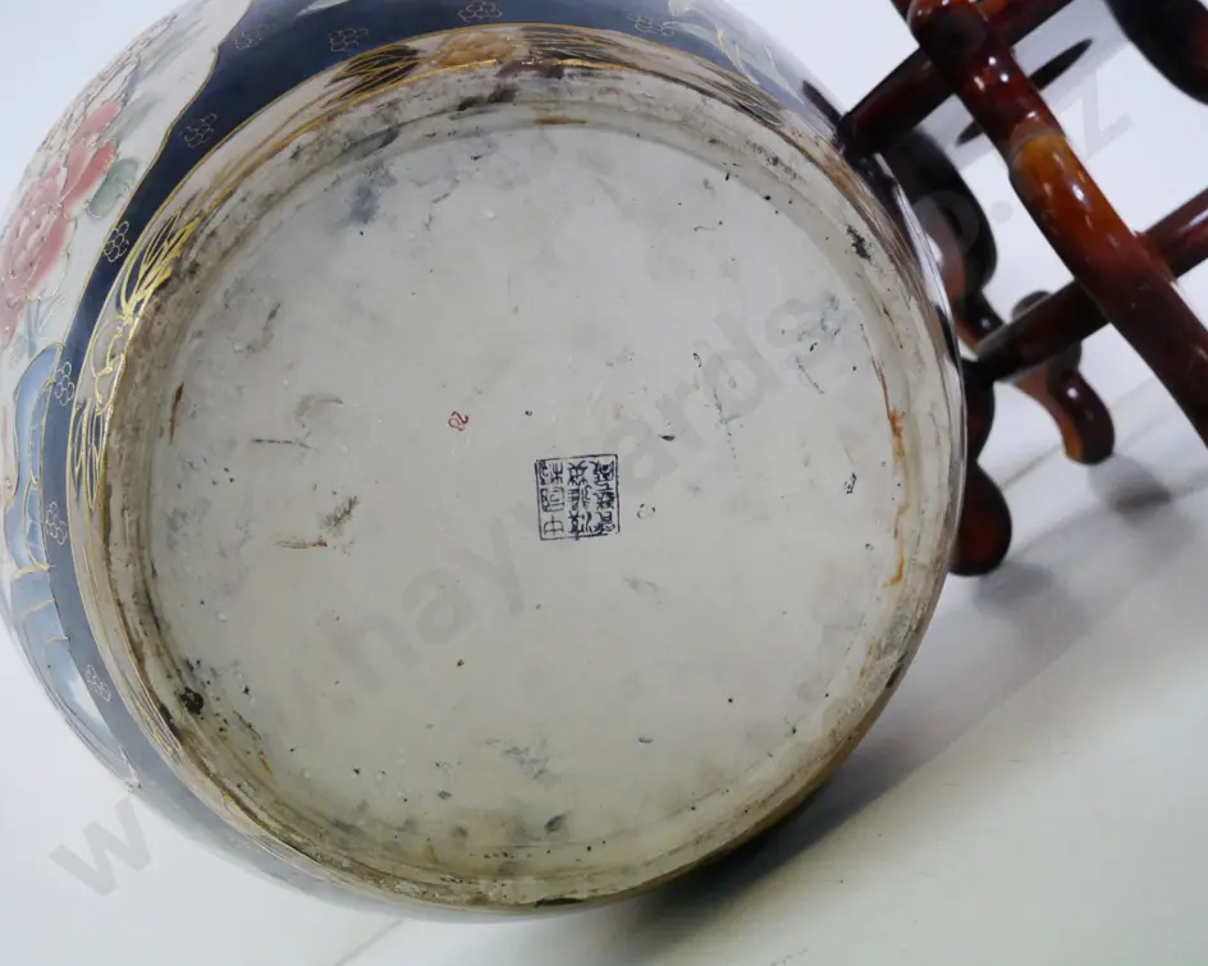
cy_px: 490
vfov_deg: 41.1
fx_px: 1287
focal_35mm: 36
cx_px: 589
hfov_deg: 50.3
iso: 3200
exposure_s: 1/320
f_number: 5
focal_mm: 17
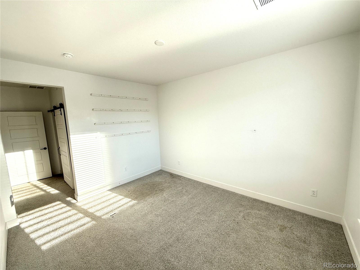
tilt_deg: -6.7
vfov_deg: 85.7
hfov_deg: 102.1
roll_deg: +2.2
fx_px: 146
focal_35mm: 14
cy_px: 135
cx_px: 180
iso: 64
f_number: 2.2
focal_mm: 2.22
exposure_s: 1/143
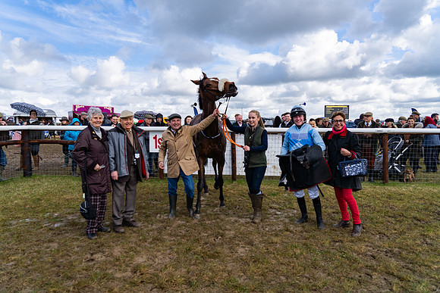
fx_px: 293
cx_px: 220
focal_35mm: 24
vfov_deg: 53.2
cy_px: 146
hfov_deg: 73.7
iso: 200
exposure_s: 1/1000
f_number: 5
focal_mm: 24
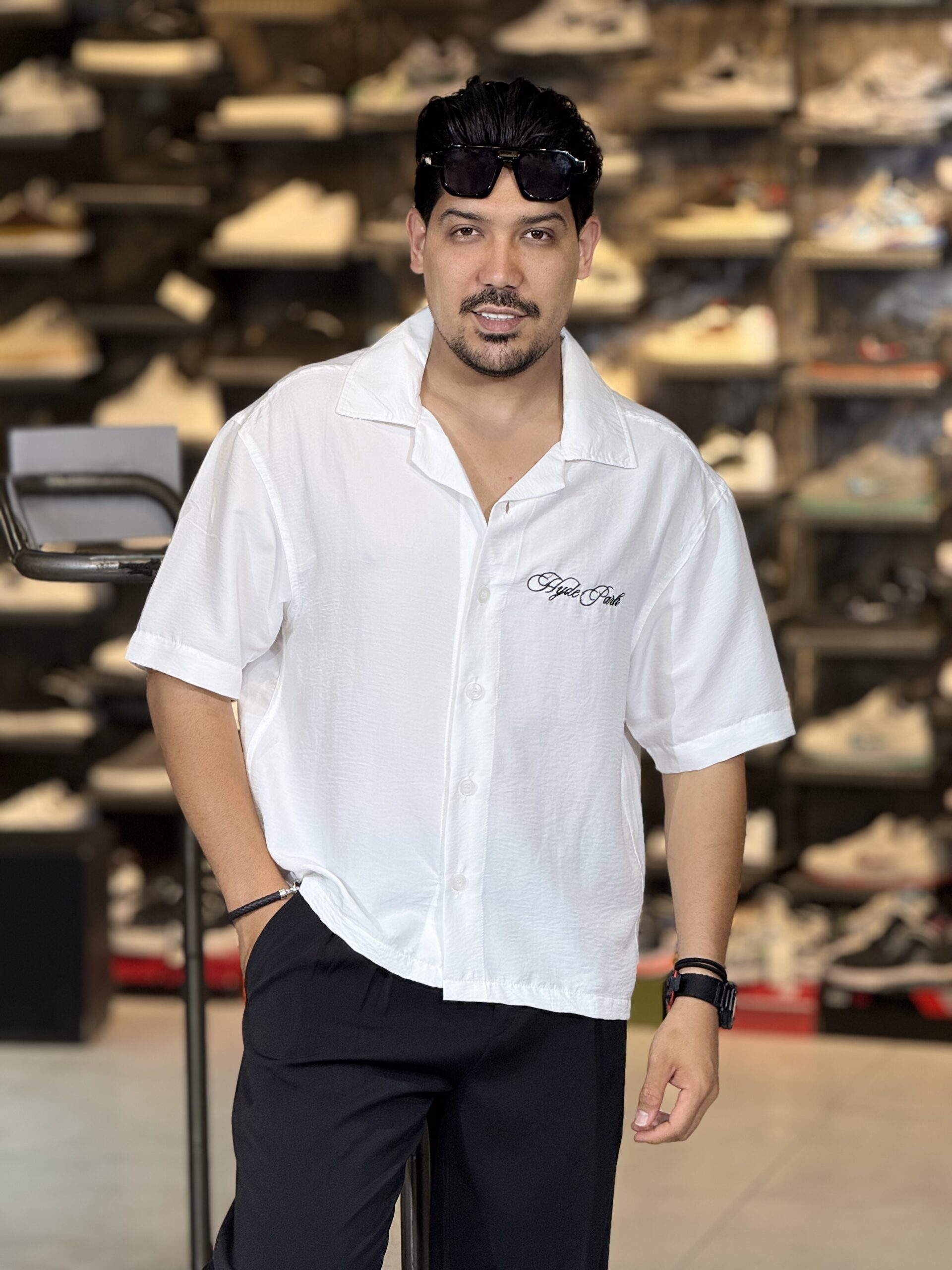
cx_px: 476
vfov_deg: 16.4
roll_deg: -0.5
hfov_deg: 12.3
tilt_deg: -5.9
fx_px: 4400
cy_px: 635
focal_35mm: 120
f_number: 2.8
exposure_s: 1/100
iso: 100
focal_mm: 15.66
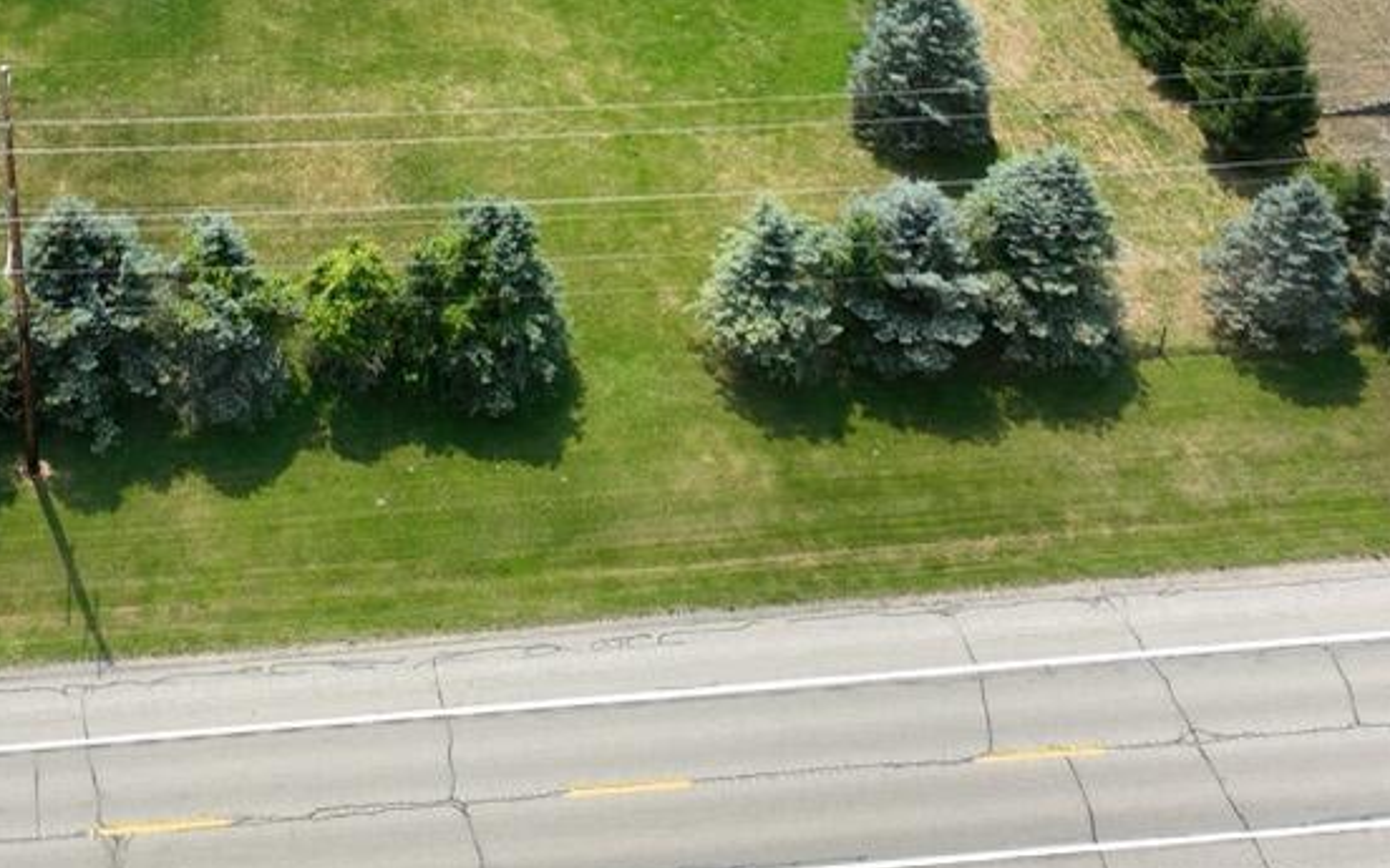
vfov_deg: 19.8
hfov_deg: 33.1
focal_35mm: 59
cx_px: 191
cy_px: -328
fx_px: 2235
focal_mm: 12.29
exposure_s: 1/1000
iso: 100
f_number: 2.8
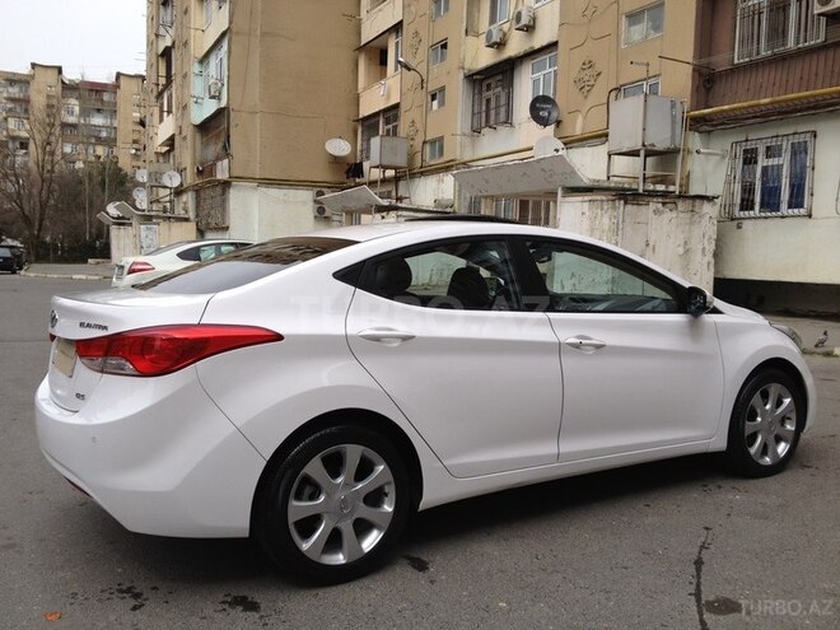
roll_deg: -3.7
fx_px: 849
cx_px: 420
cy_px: 315
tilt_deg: -4.2
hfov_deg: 52.6
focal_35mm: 35
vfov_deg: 40.7
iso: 50
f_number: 2.4
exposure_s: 1/1200
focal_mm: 4.28
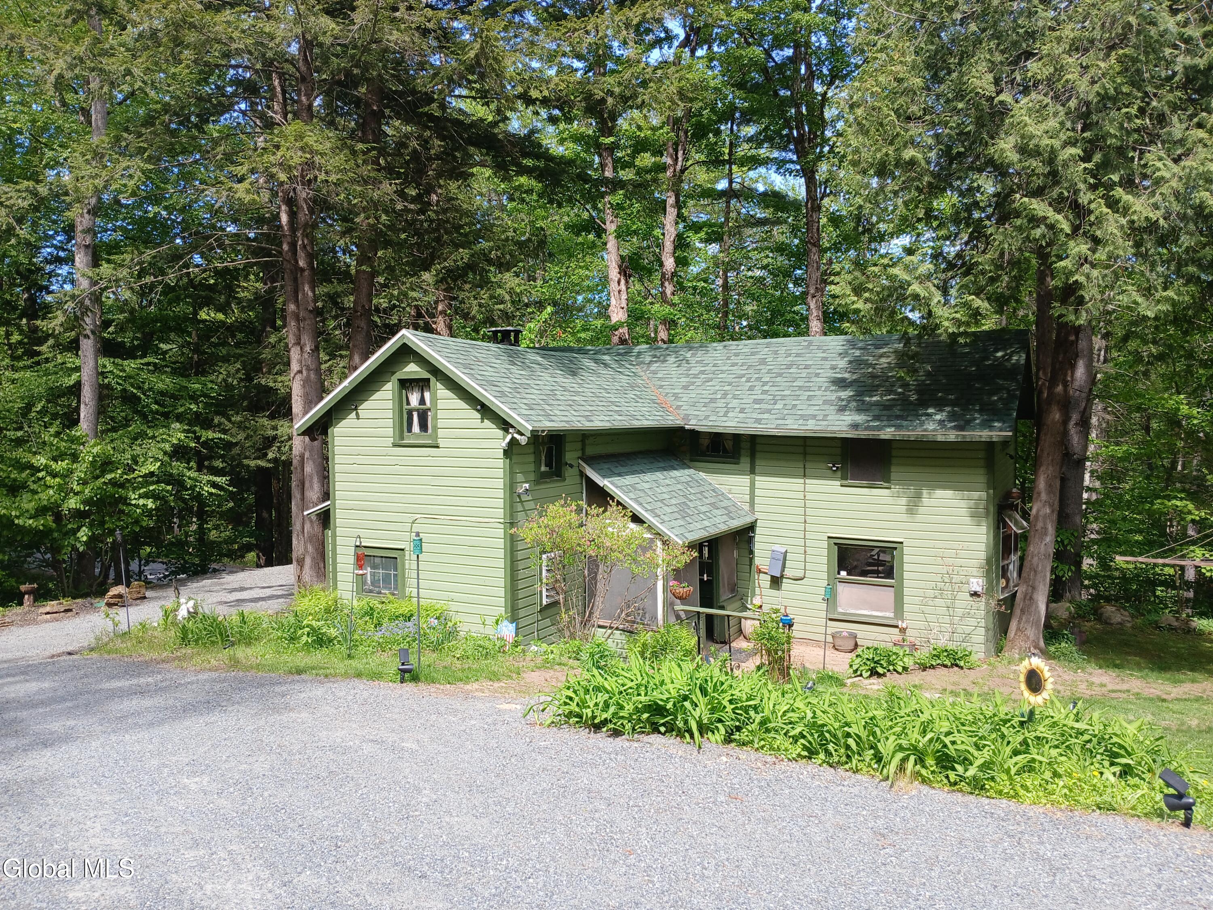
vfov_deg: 53.1
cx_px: 606
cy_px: 455
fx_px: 911
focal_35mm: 26
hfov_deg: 67.3
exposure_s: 1/171
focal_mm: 3.98
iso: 20
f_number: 1.8
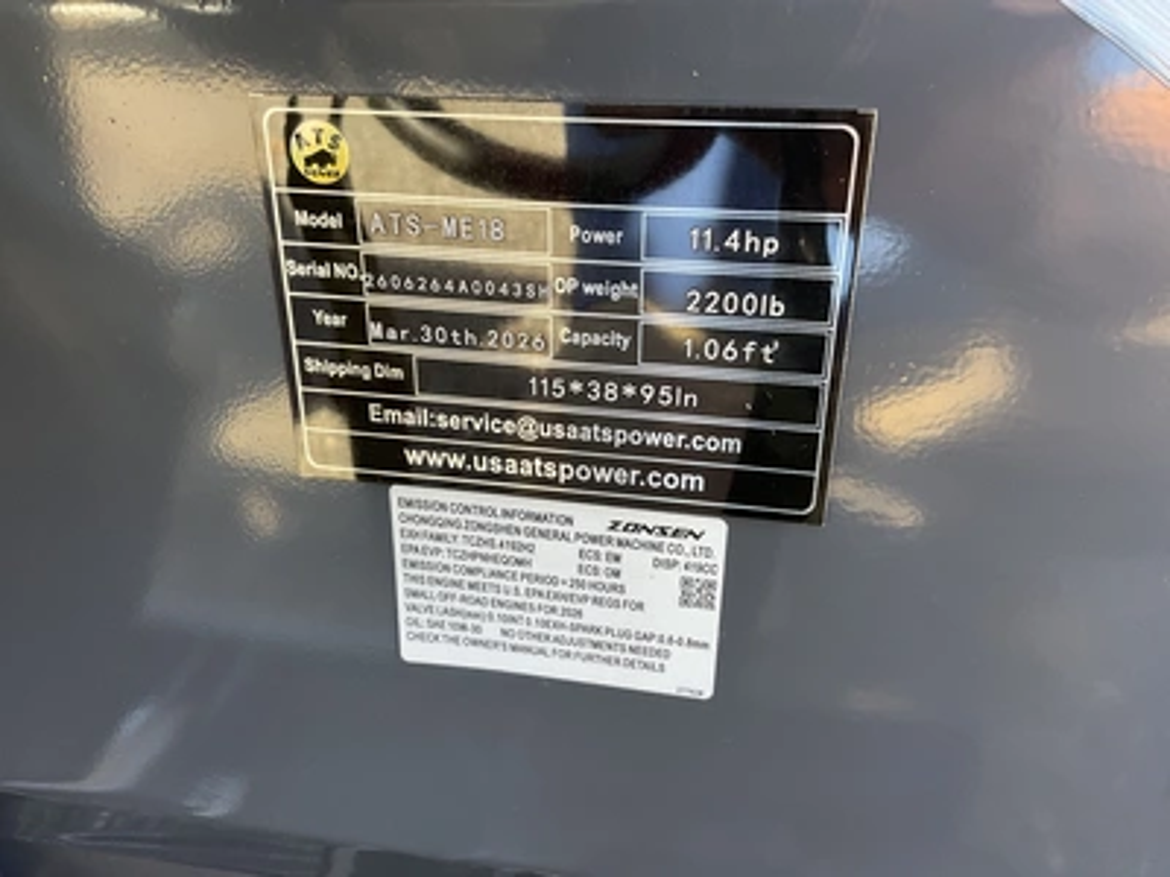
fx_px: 980
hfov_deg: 61.7
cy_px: 438
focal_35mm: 29
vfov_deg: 48.2
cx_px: 585
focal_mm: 3
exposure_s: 1/122
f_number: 1.8
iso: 50
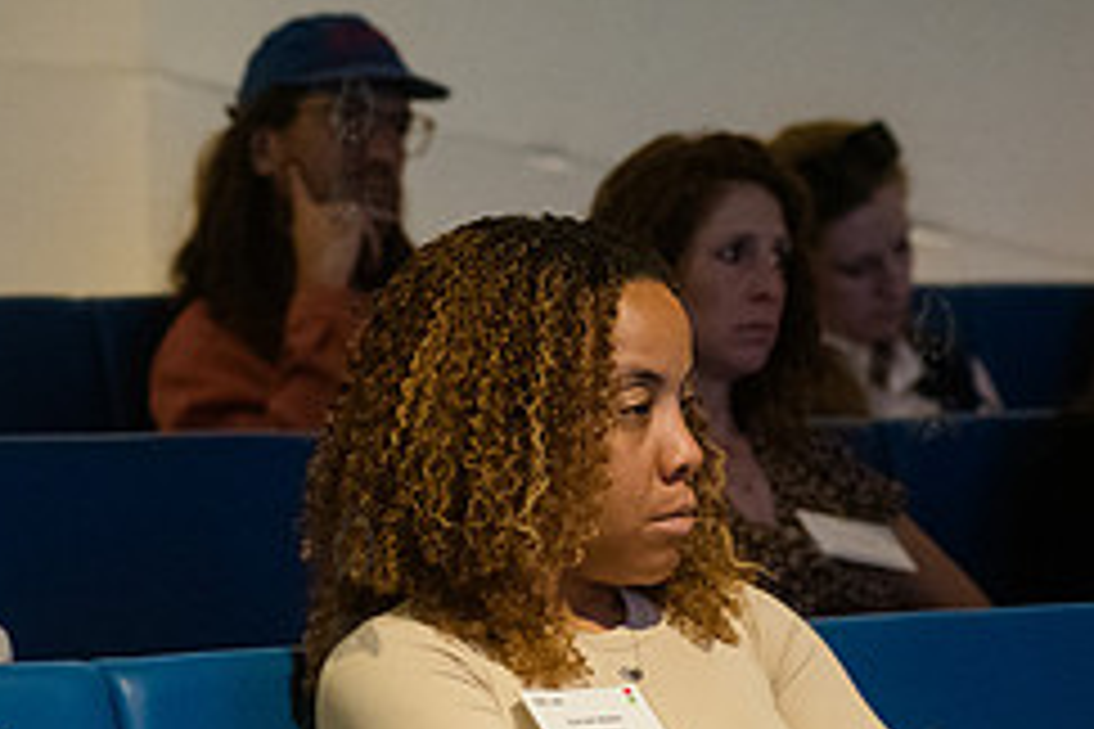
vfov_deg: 6.1
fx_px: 6837
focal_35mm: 225
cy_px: 578
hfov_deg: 9.1
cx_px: 351
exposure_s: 1/160
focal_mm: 92
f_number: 3.5
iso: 6400
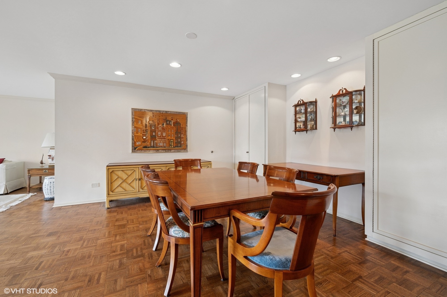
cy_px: 148
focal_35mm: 16
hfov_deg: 98.6
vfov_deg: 75.4
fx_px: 192
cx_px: 224
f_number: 9.5
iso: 200
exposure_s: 1/8
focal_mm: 15.5
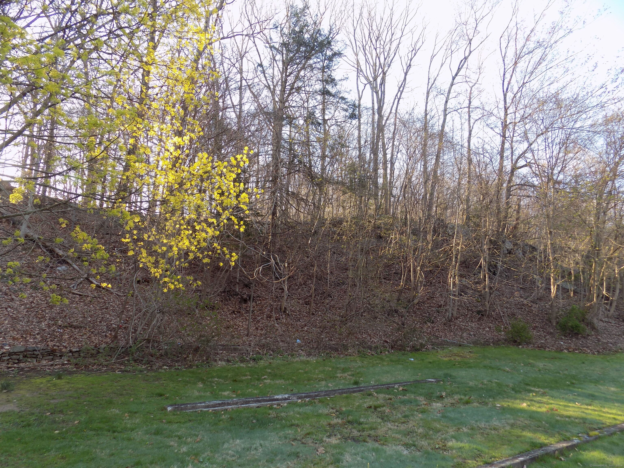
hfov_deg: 73.9
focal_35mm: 23
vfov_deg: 58.9
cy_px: 234
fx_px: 415
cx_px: 312
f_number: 3.1
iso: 80
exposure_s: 1/80
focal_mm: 4
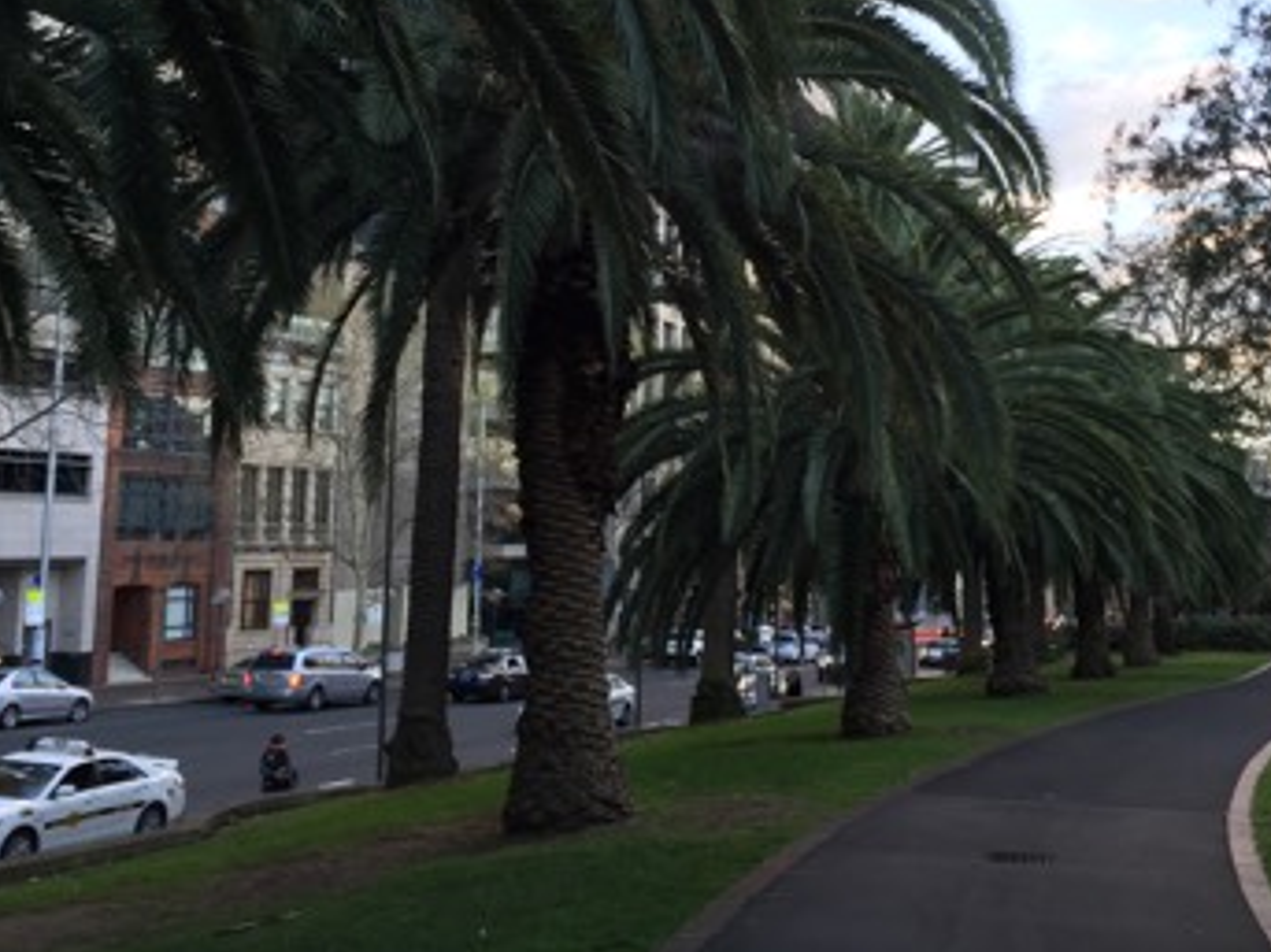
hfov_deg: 42.9
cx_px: 689
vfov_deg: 32.6
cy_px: 322
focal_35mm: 44
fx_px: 1615
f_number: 2.2
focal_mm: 4.15
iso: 32
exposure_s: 1/60
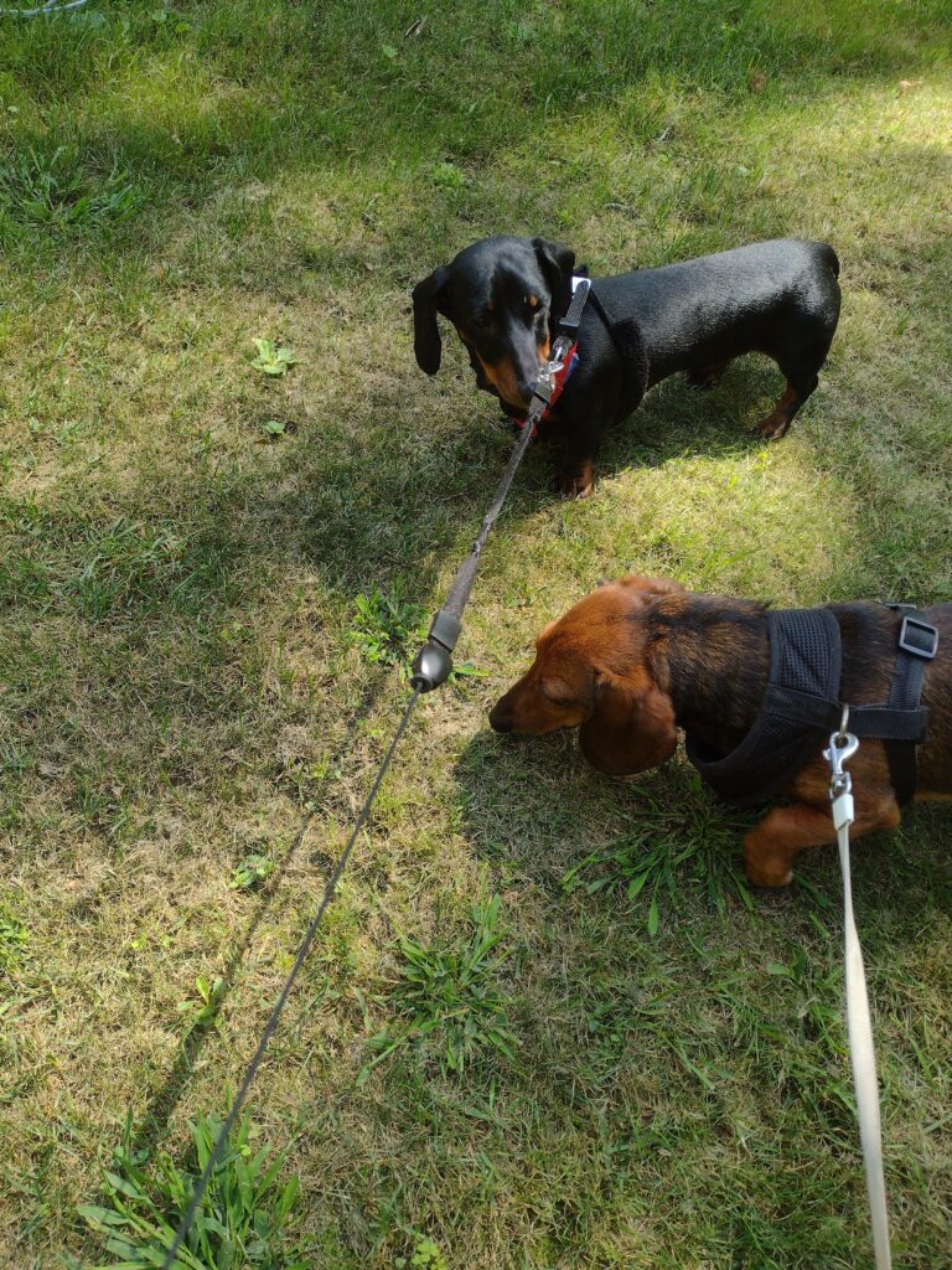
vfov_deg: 65.3
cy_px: 635
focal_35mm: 27
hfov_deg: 51.4
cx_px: 476
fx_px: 990
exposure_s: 1/232
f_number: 1.7
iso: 100
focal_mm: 4.71
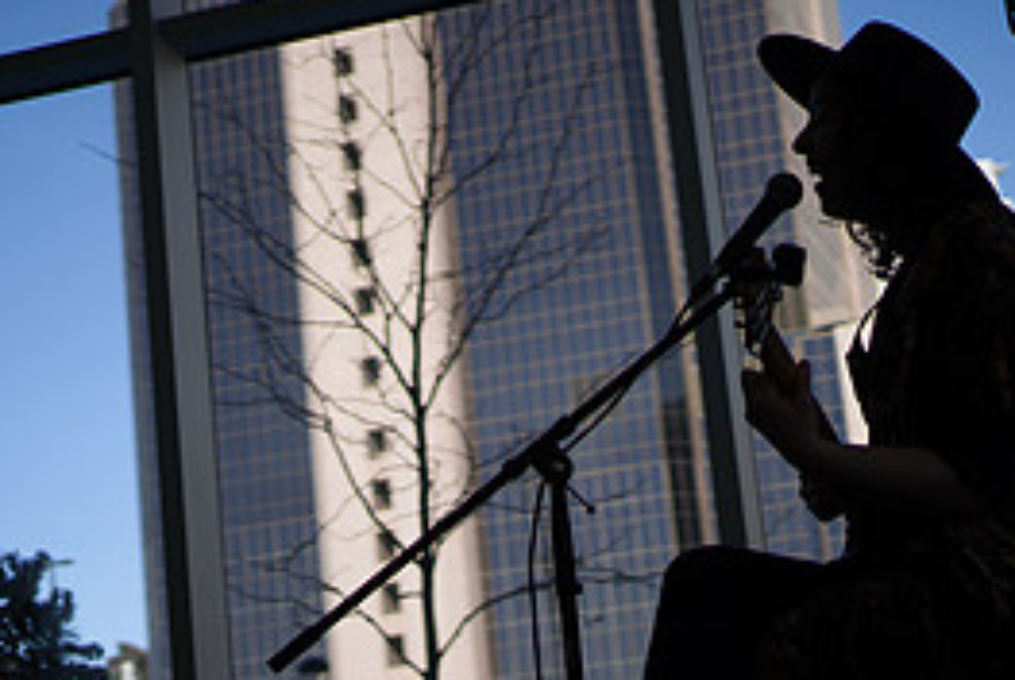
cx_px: 527
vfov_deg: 16.7
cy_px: 341
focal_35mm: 82
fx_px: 2314
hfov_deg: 24.7
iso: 200
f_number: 1.8
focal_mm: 35
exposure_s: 1/8000
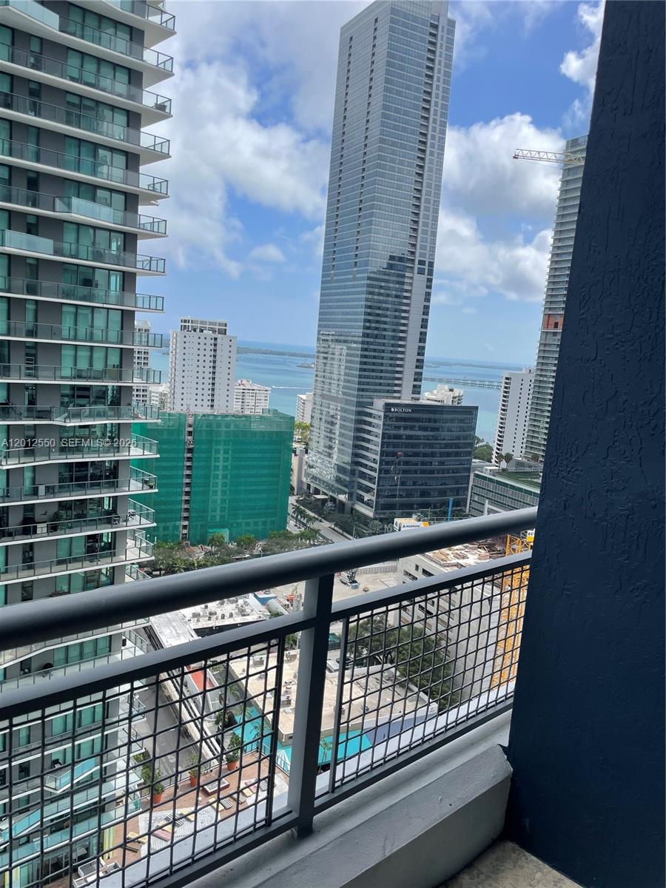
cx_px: 333
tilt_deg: -7.5
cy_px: 444
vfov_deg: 67.3
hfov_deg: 53.1
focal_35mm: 26
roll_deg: -4.3
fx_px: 667
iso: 32
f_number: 1.6
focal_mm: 4.2
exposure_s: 1/4000
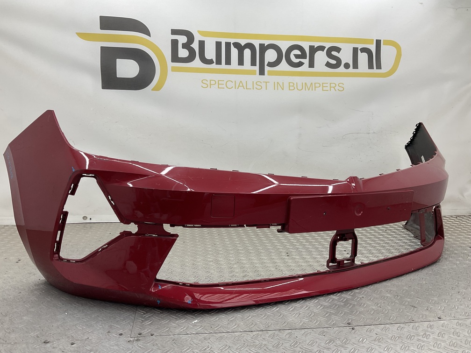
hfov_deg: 61.7
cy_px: 176
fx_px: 395
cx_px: 236
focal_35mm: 29
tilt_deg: -8.0
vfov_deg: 48.2
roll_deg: -2.3
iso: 25
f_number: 1.8
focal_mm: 3
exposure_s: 1/120
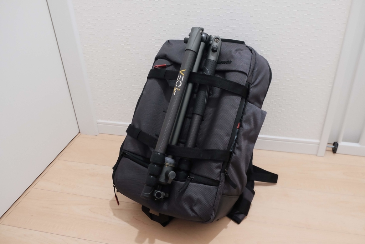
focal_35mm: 31
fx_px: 314
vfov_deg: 42.3
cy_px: 122
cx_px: 182
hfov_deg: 60.3
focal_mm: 20.5
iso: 3200
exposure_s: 1/30
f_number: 5.6
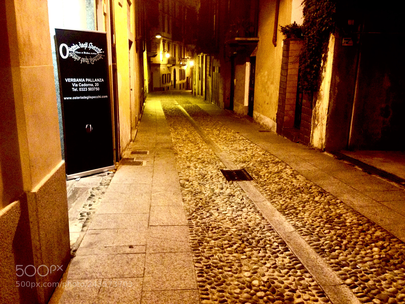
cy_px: 152
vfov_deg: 42.9
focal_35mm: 33
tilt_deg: -11.5
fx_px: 386
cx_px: 202
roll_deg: -1.7
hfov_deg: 55.4
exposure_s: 1/15
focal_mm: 4.12
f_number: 2.4
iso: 500
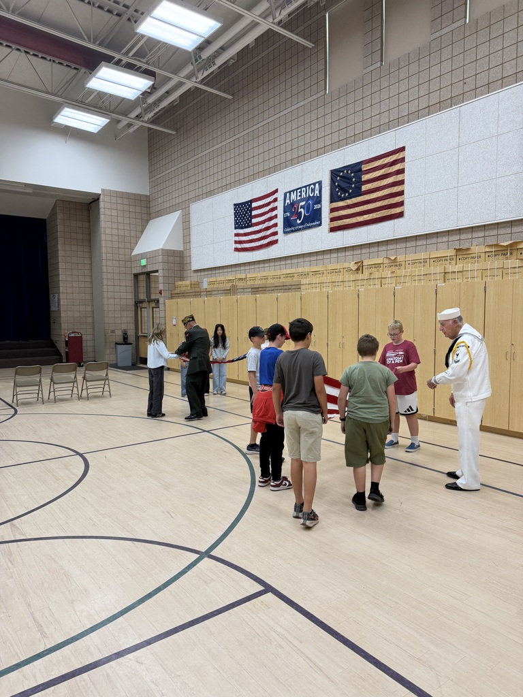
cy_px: 348
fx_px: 483
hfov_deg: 56.8
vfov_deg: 71.6
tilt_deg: -2.7
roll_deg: -0.4
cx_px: 262
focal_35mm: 24
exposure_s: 1/120
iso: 160
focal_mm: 6.76
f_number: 1.78
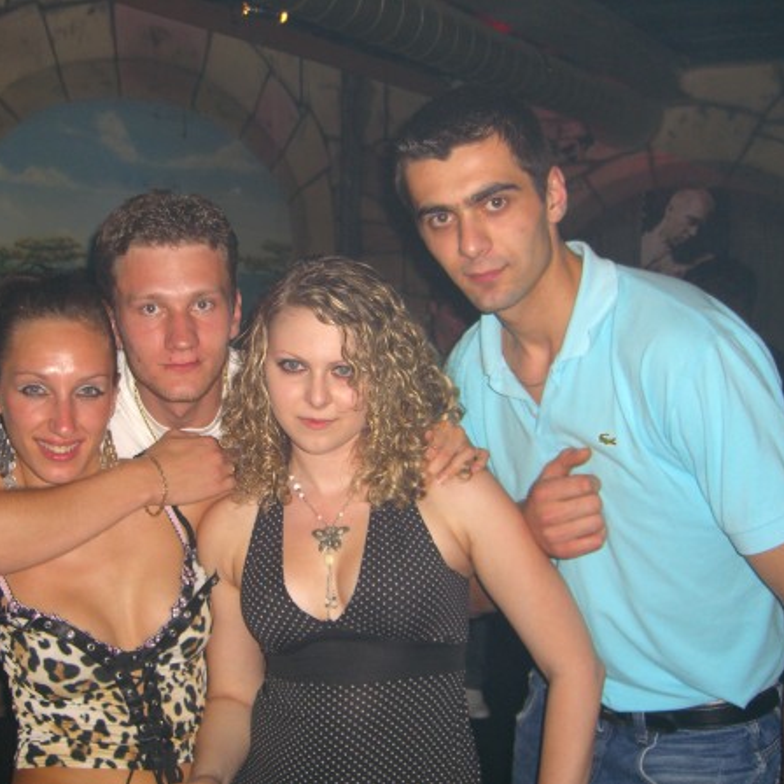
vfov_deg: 37.6
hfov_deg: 37.3
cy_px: 392
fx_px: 1153
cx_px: 290
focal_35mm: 45
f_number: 2.8
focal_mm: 7.9
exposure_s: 1/60
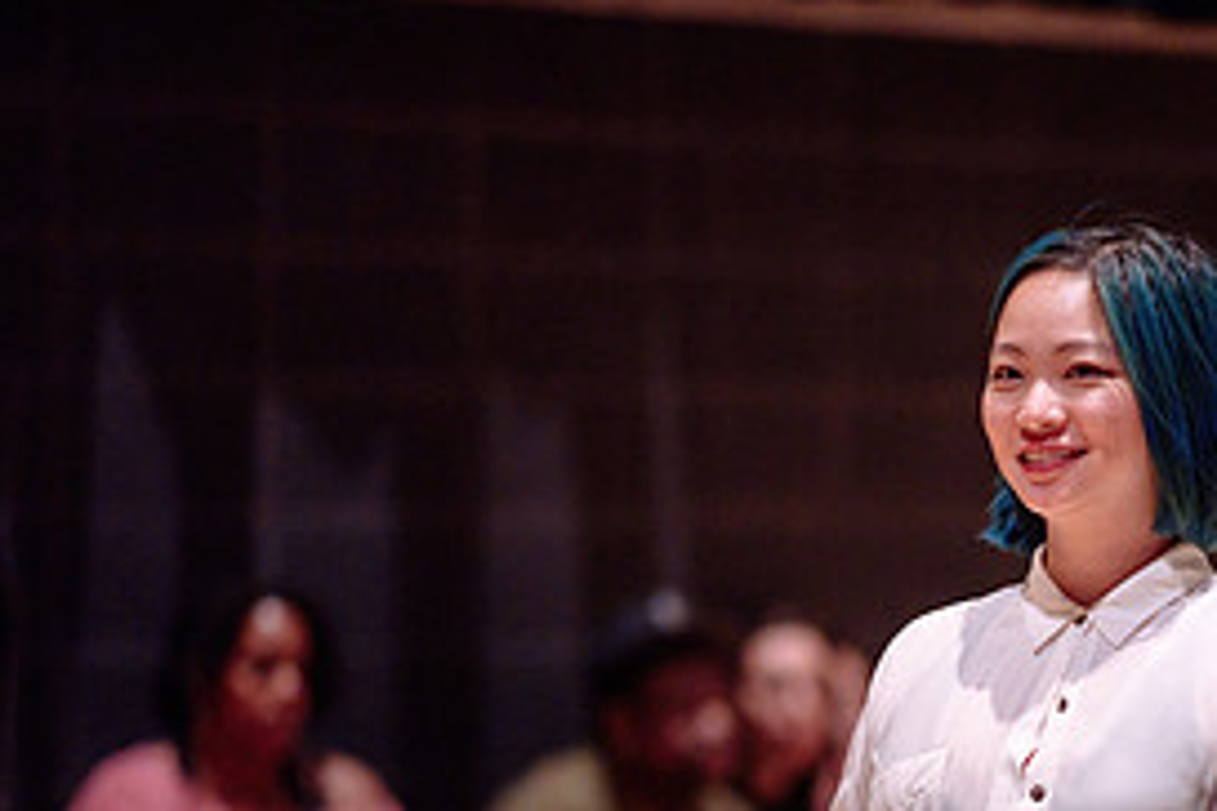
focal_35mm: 223
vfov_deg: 6.1
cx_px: 1097
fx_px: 7538
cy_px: 782
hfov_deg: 9.2
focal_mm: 105
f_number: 1.4
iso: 2000
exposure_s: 1/250
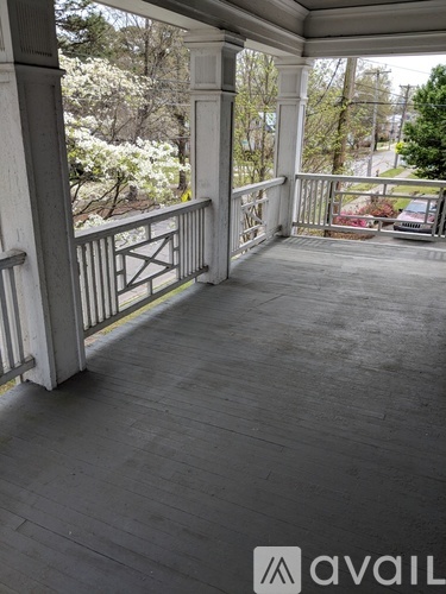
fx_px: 464
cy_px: 297
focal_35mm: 27
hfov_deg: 51.4
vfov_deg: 65.3
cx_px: 223
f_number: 1.8
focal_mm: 4.44
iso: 52
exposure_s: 1/1672
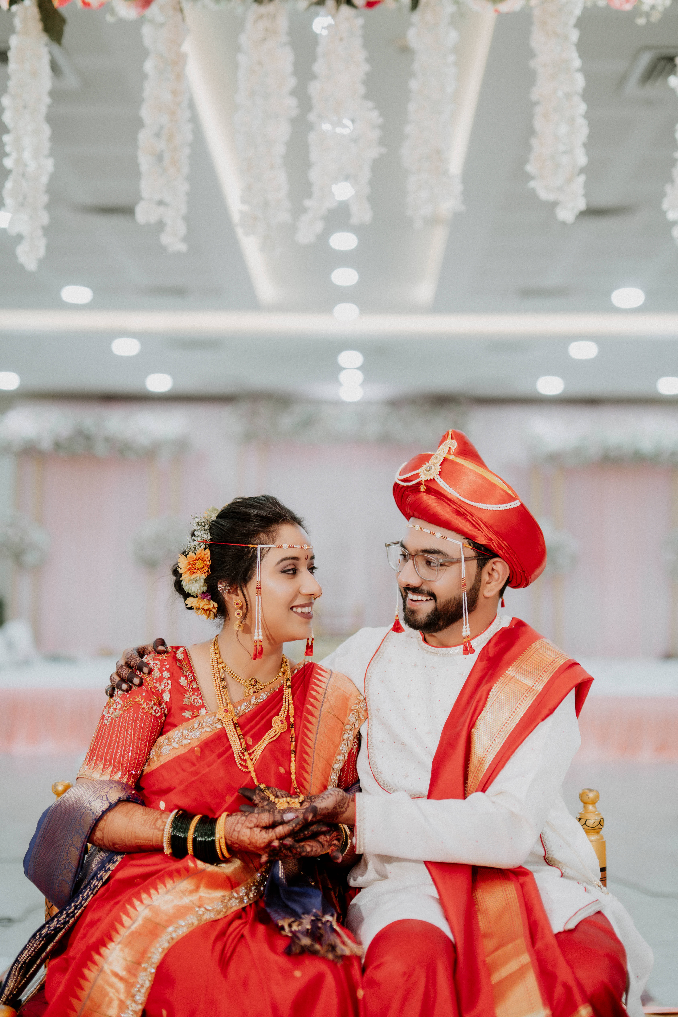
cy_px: 510
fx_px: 1441
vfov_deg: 38.9
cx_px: 333
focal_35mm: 51
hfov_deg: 26.5
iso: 400
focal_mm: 50
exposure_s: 1/250
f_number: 1.4
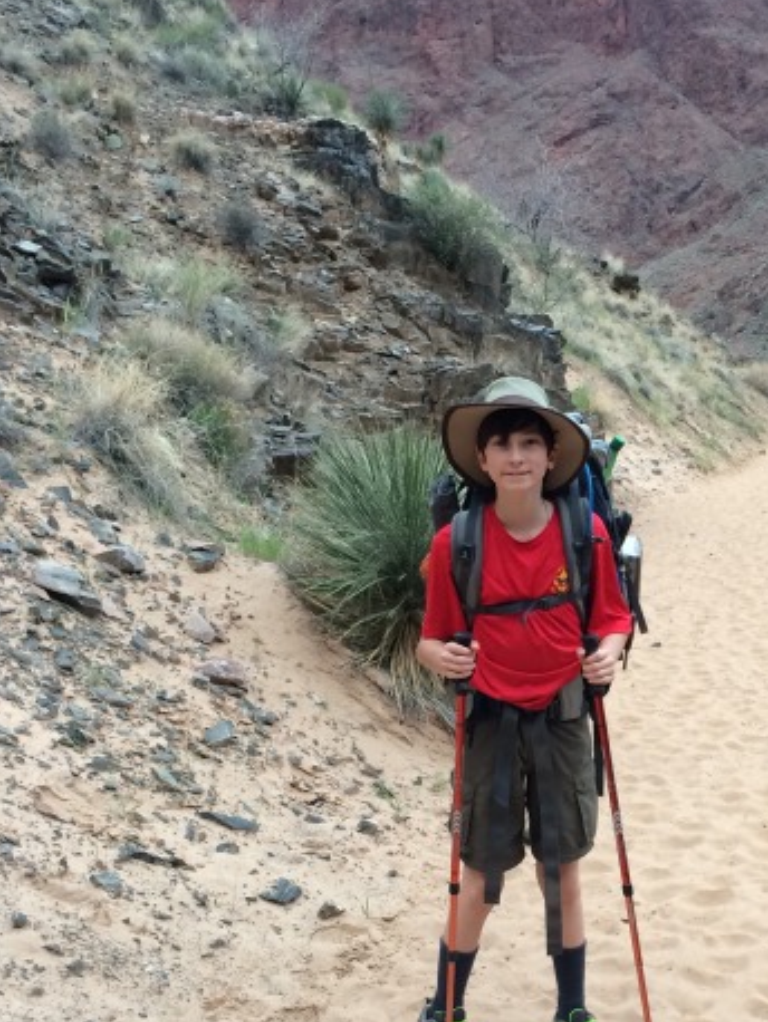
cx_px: 634
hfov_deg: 26.5
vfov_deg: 35.2
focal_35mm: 54
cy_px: 673
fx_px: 1596
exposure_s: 1/40
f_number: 2.2
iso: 40
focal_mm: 4.15
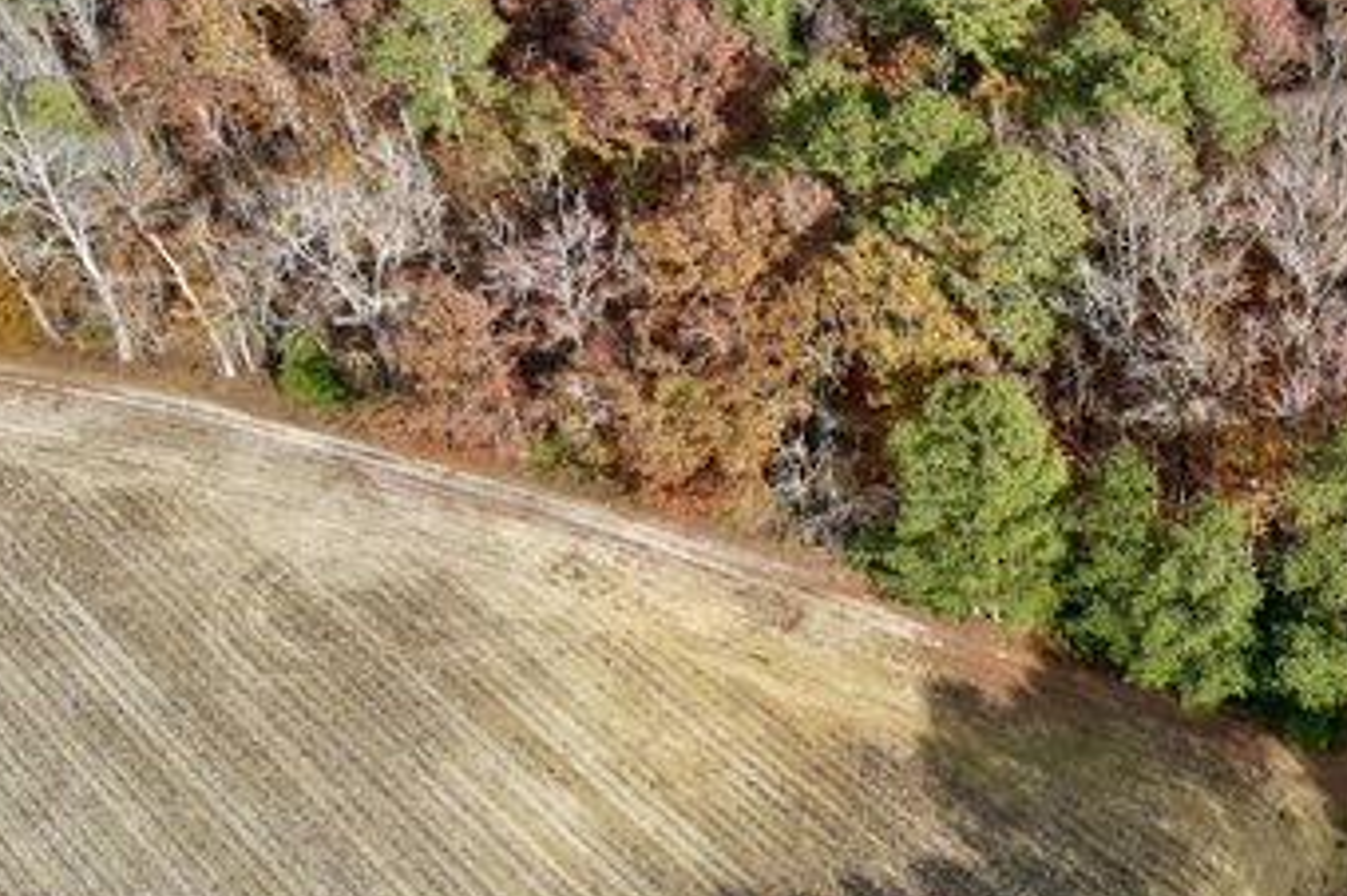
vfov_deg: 28.3
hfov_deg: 40.7
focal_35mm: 47
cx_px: 1012
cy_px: 254
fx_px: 1757
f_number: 2.8
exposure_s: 1/320
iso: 100
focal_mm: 4.5
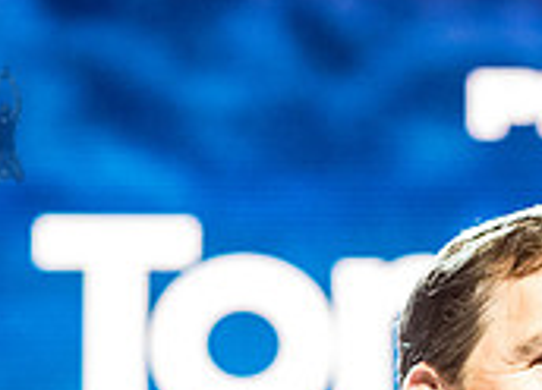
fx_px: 6964
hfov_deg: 4.5
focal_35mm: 451
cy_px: 583
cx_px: 539
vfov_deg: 3.2
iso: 5000
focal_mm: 120
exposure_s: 1/1000
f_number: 4.5
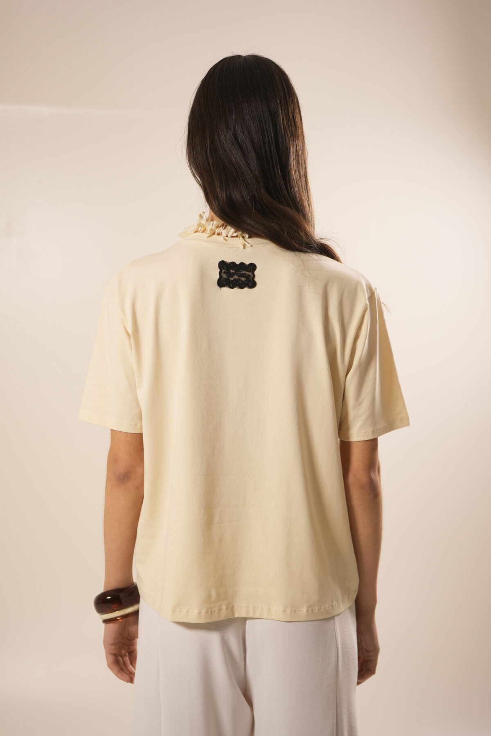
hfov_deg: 27.0
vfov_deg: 39.6
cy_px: 368
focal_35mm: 50
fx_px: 1023
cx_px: 246
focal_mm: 50
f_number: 3.5
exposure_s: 1/50
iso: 400
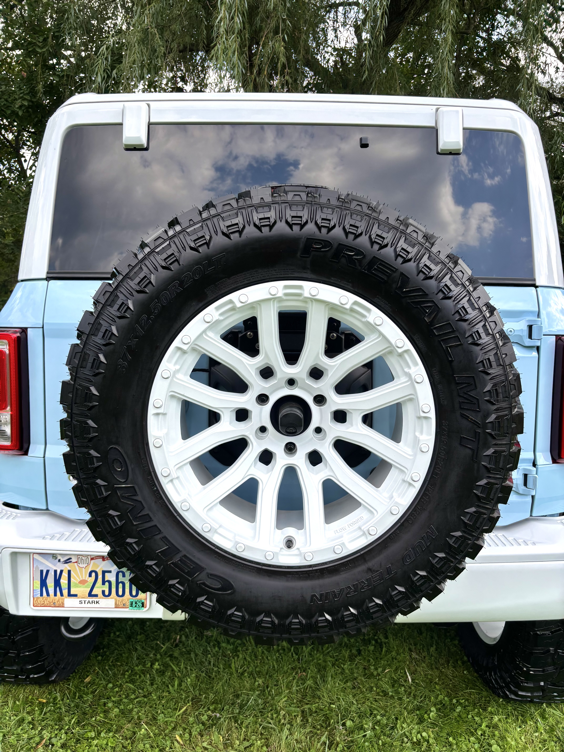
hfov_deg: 53.1
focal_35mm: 26
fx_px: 565
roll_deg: -1.4
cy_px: 376
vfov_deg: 67.3
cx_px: 282
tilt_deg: -7.0
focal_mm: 5.96
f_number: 1.6
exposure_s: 1/811
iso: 50
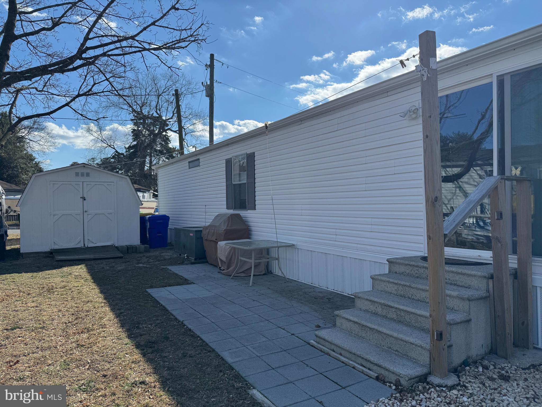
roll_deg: +0.6
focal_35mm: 24
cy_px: 204
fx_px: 376
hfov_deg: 71.6
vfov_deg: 56.8
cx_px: 271
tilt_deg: +0.1
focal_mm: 6.76
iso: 80
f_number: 1.78
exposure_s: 1/5814
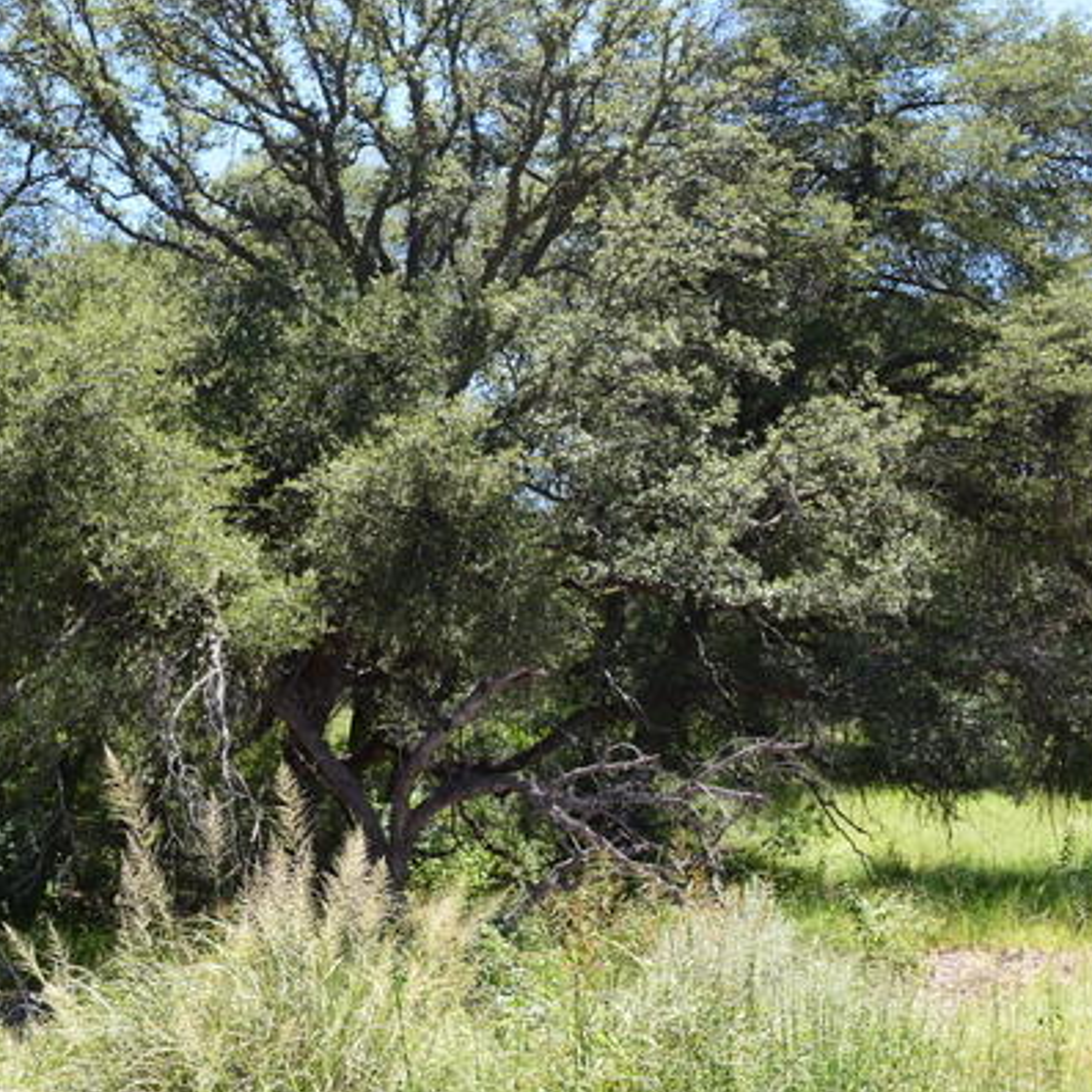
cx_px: 462
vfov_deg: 31.6
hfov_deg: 31.6
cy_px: 545
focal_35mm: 54
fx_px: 1927
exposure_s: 1/250
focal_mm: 28
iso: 400
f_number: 10
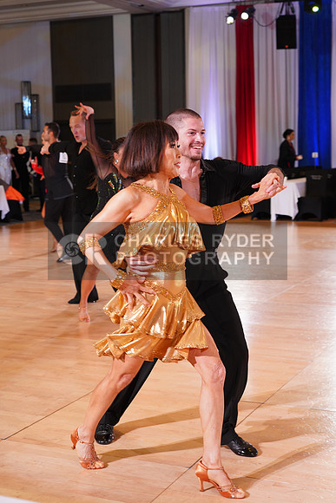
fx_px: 811
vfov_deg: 34.5
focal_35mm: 58
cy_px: 252
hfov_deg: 23.4
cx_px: 168
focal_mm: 58
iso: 1600
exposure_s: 1/160
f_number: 5
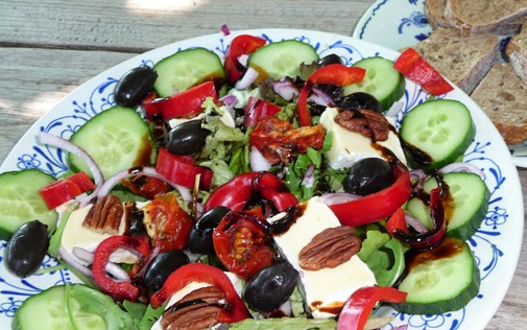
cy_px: 196
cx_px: 325
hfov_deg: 39.3
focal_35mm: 51
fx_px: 733
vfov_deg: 25.3
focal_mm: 6.3
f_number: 3.8
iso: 100
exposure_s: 1/30
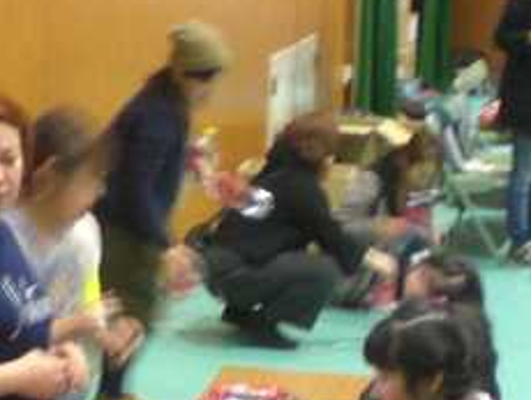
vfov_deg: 8.8
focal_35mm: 169
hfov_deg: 11.7
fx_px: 2595
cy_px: 282
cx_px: 148
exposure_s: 1/8
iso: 200
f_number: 3.1
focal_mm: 6.3
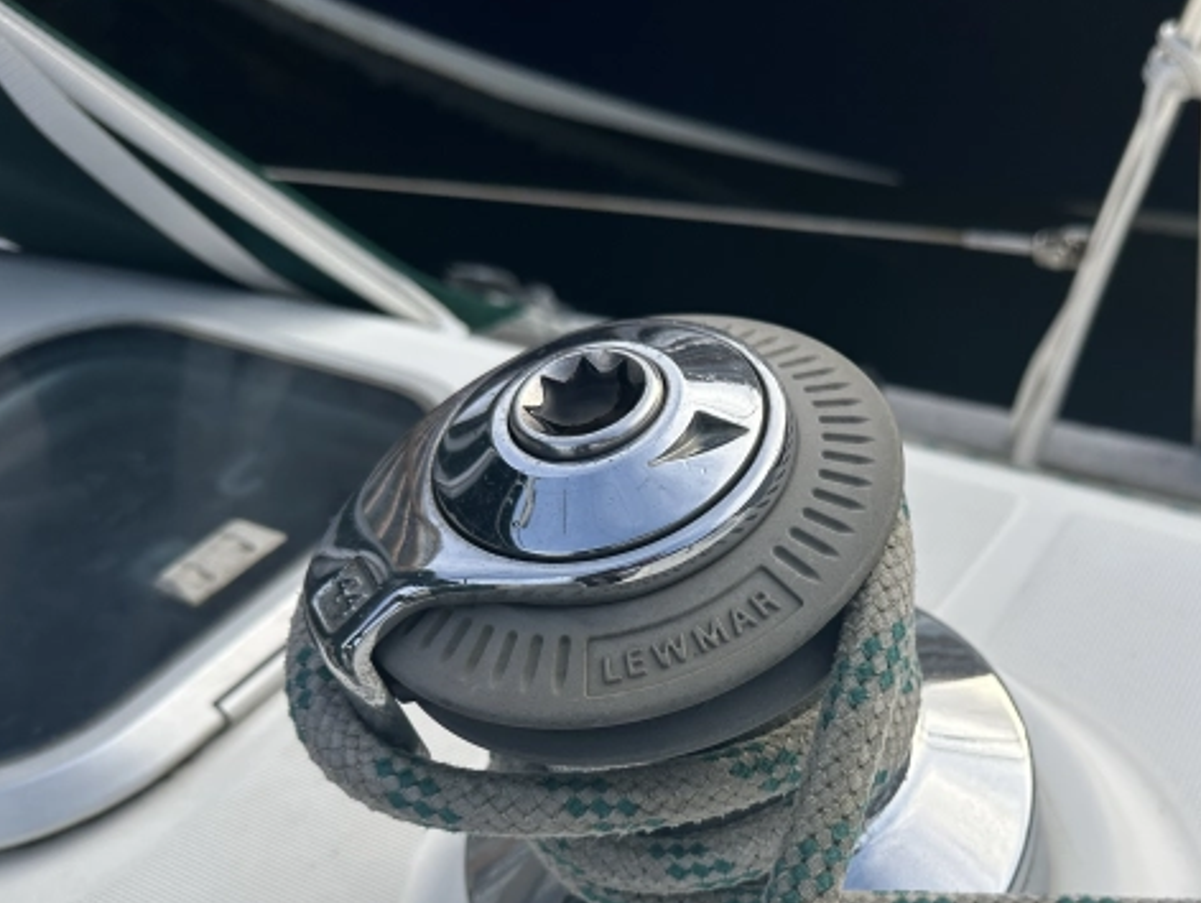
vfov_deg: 49.7
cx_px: 599
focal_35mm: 28
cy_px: 509
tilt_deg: -49.7
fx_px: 972
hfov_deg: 63.4
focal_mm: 6.86
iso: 80
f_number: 1.78
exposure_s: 1/1144
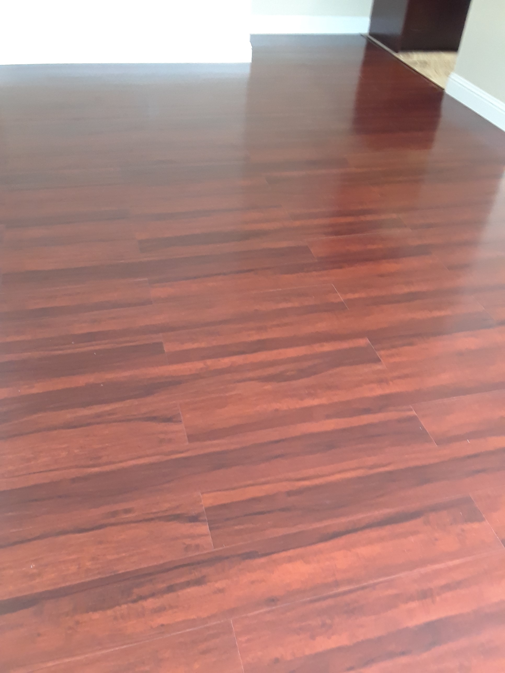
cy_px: 336
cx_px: 252
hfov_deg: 46.8
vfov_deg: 60.0
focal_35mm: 30
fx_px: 584
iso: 160
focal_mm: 2.47
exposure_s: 1/17
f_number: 1.9
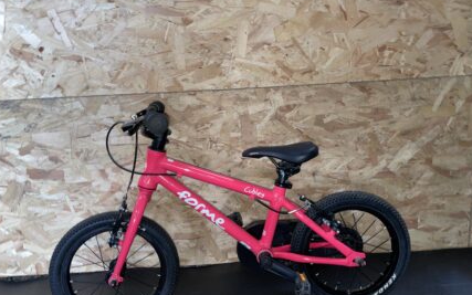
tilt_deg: -13.2
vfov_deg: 40.6
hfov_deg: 61.2
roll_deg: +3.6
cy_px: 146
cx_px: 238
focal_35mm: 31
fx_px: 399
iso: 64
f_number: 1.6
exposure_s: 1/17
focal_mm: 4.2
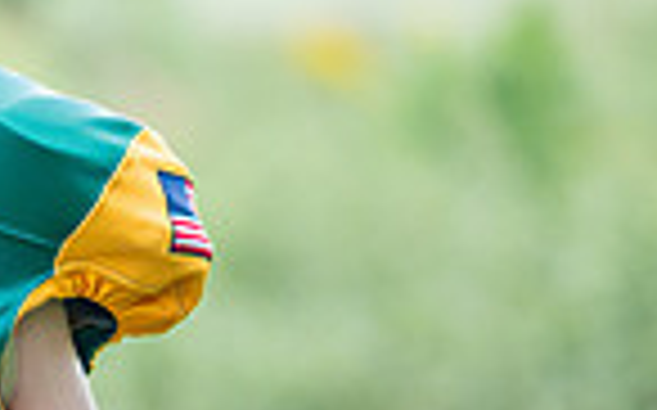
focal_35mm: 249
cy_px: 176
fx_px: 4455
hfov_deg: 8.3
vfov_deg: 5.3
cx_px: -216
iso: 320
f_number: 1.2
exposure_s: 1/1250
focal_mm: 50
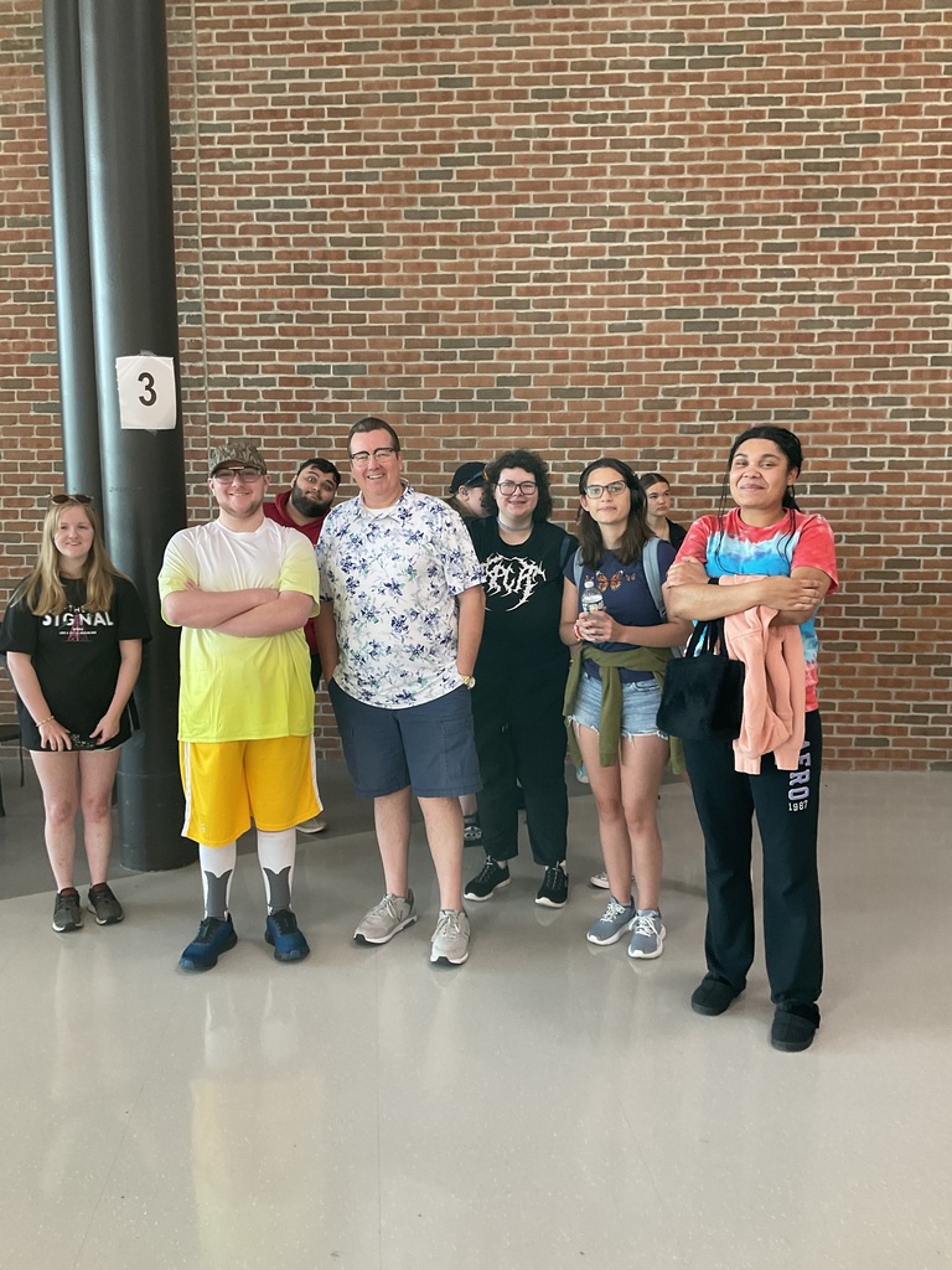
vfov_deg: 61.7
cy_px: 635
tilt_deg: -6.6
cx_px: 476
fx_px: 1063
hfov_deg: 48.2
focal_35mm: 29
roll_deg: -1.3
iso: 64
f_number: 1.8
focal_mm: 3
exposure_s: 1/60
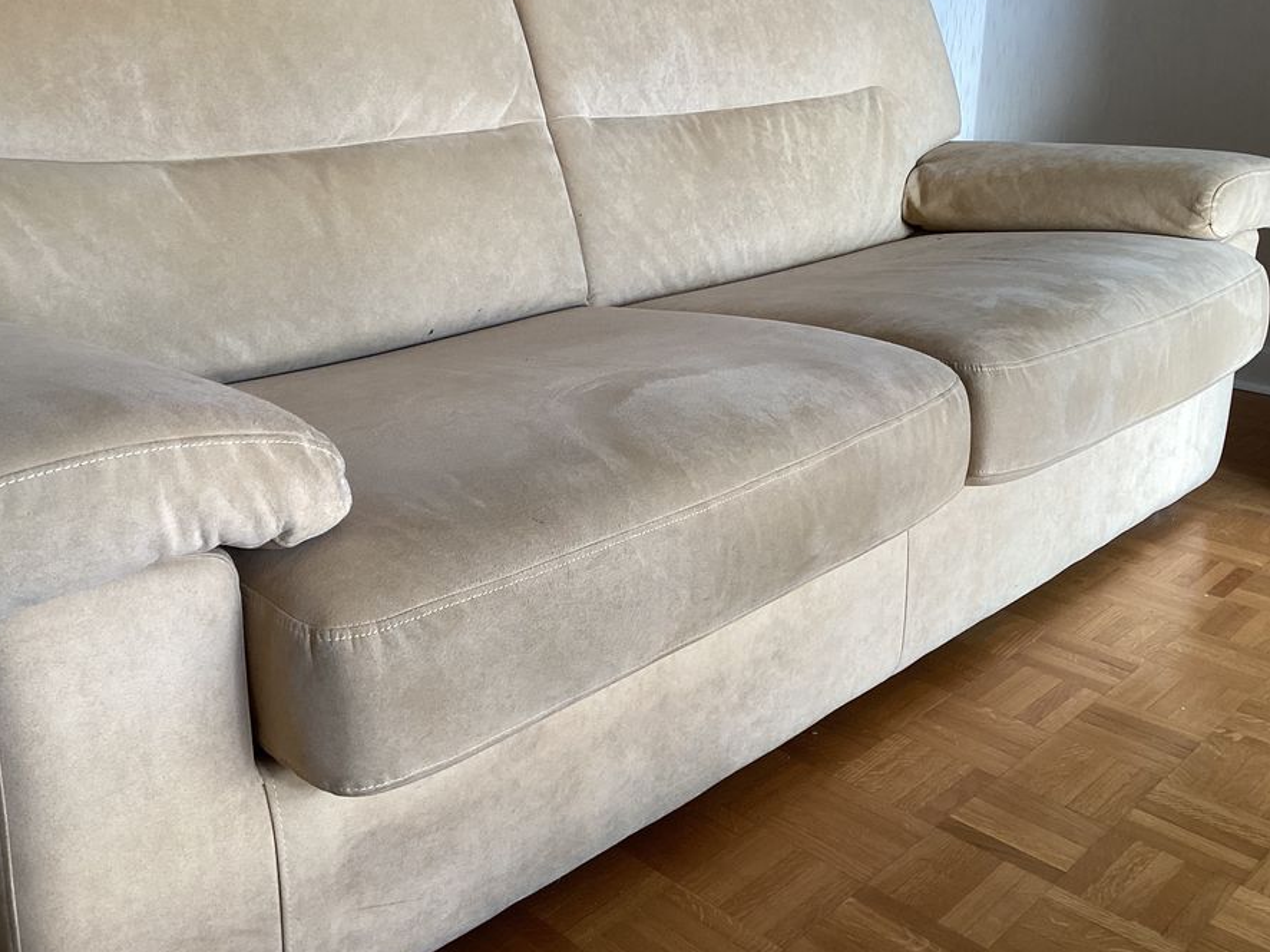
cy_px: 469
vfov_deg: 40.7
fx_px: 1284
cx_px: 612
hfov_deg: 52.6
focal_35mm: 35
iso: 80
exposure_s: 1/50
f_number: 2.4
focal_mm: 3.3
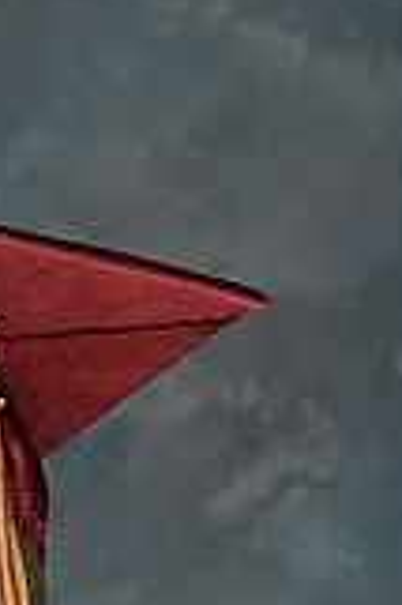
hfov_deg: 2.5
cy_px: 887
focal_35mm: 540
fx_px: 9064
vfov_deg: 3.8
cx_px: -201
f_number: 9
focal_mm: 100
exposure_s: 1/200
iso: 250
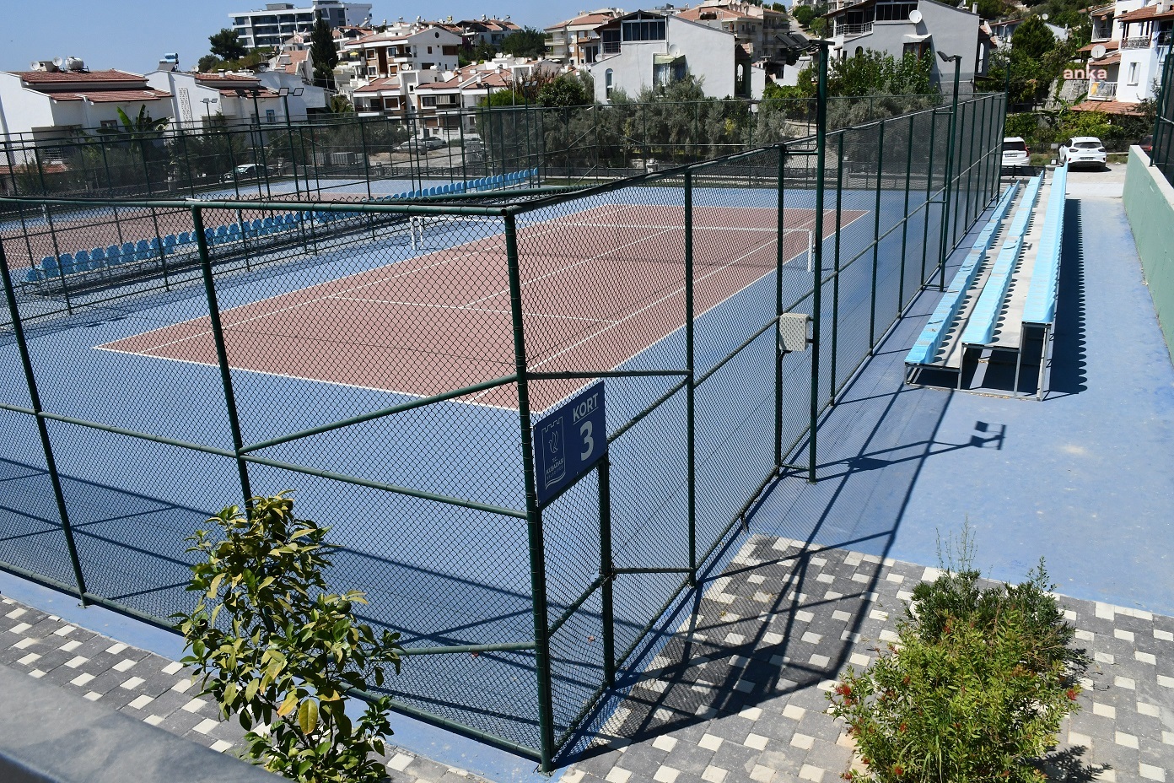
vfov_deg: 47.9
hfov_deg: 67.4
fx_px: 880
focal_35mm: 27
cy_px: 392
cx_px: 587
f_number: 18
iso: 1000
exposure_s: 1/1250
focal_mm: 18
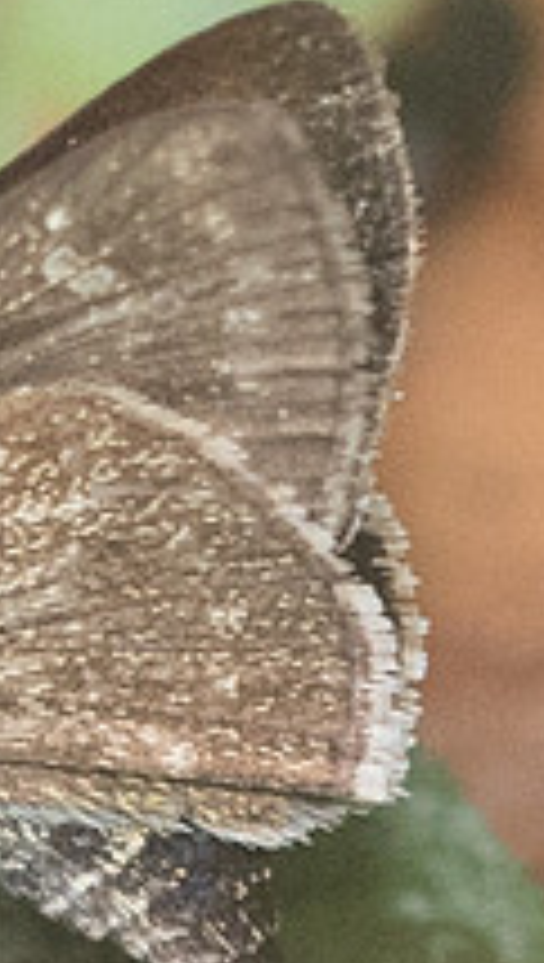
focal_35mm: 2927
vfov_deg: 0.7
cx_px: -169
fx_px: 74765
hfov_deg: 0.4
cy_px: 928
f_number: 4.5
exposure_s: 1/250
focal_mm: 150
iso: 800
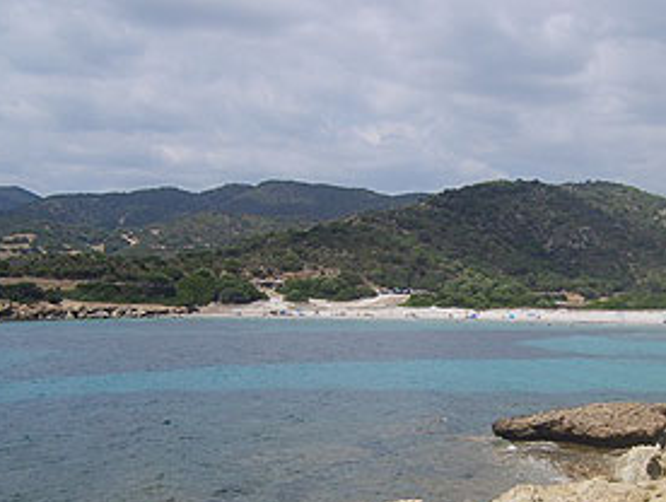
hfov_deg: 33.5
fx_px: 1099
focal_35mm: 57
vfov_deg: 25.5
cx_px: 437
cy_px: 367
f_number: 7.1
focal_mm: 5.8
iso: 50
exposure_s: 1/250
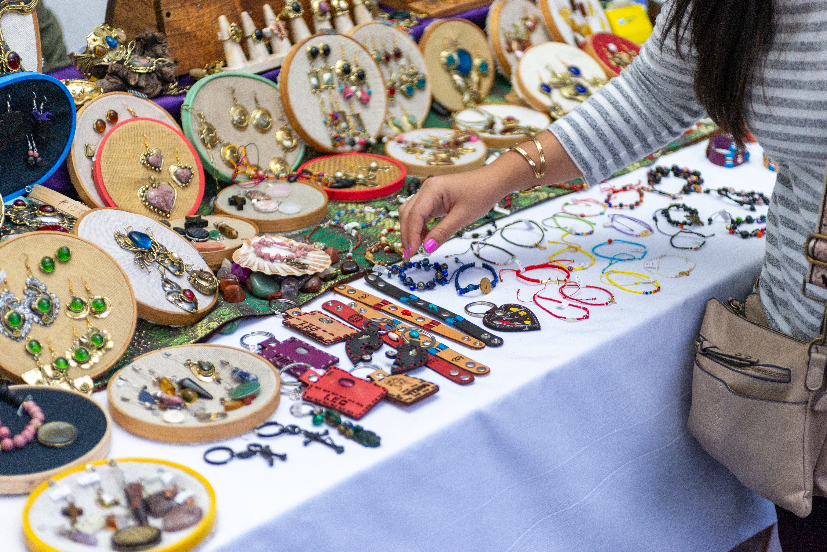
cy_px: 276
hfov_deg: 28.8
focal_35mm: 70
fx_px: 1609
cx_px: 414
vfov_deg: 19.5
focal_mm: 70
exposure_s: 1/200
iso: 1250
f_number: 2.8
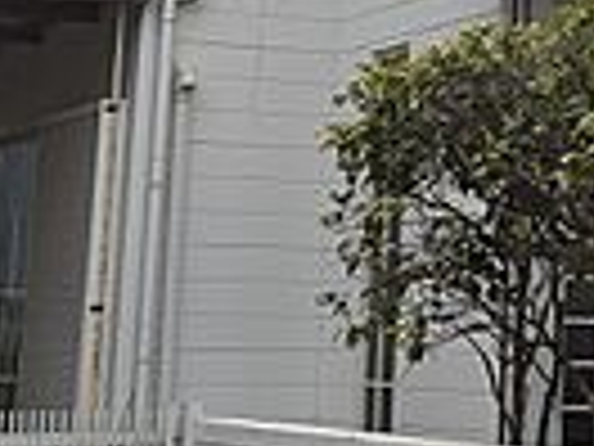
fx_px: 2025
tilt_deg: +14.3
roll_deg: +0.0
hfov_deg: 16.2
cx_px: 657
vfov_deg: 12.1
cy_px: -158
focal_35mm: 118
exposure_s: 1/2538
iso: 64
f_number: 1.6
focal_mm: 5.96
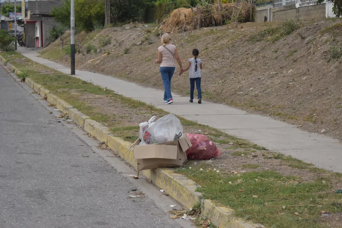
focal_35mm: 82
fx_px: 784
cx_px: 171
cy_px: 114
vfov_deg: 16.6
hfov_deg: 24.6
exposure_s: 1/4000
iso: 1000
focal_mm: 55
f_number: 5.6
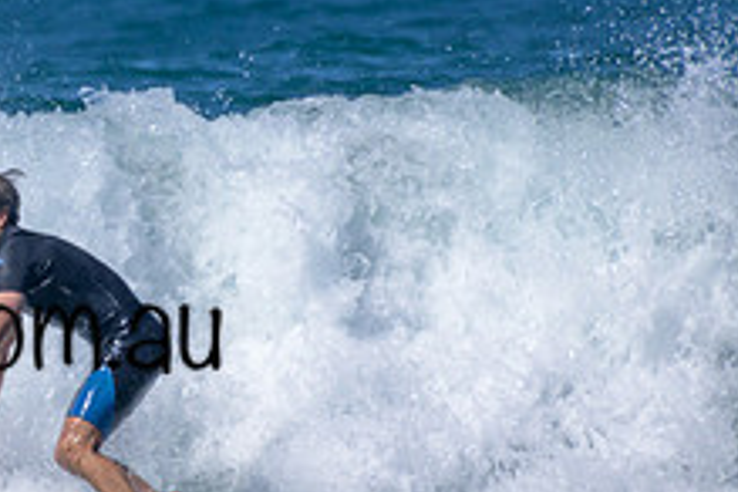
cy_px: 291
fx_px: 54300
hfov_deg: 0.8
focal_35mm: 2649
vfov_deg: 0.5
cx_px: -135
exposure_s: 1/2000
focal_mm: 1000
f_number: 11
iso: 640
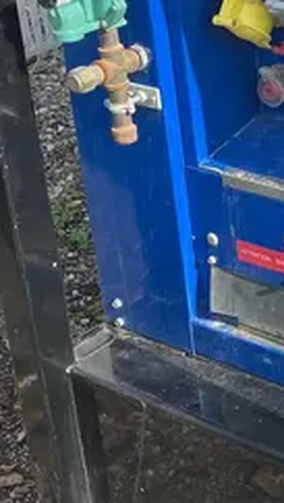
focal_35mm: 92
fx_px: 1230
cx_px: 477
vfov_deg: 23.0
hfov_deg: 12.3
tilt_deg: -22.0
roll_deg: -0.4
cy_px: 138
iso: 32
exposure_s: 1/917
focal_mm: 3.99
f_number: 1.8
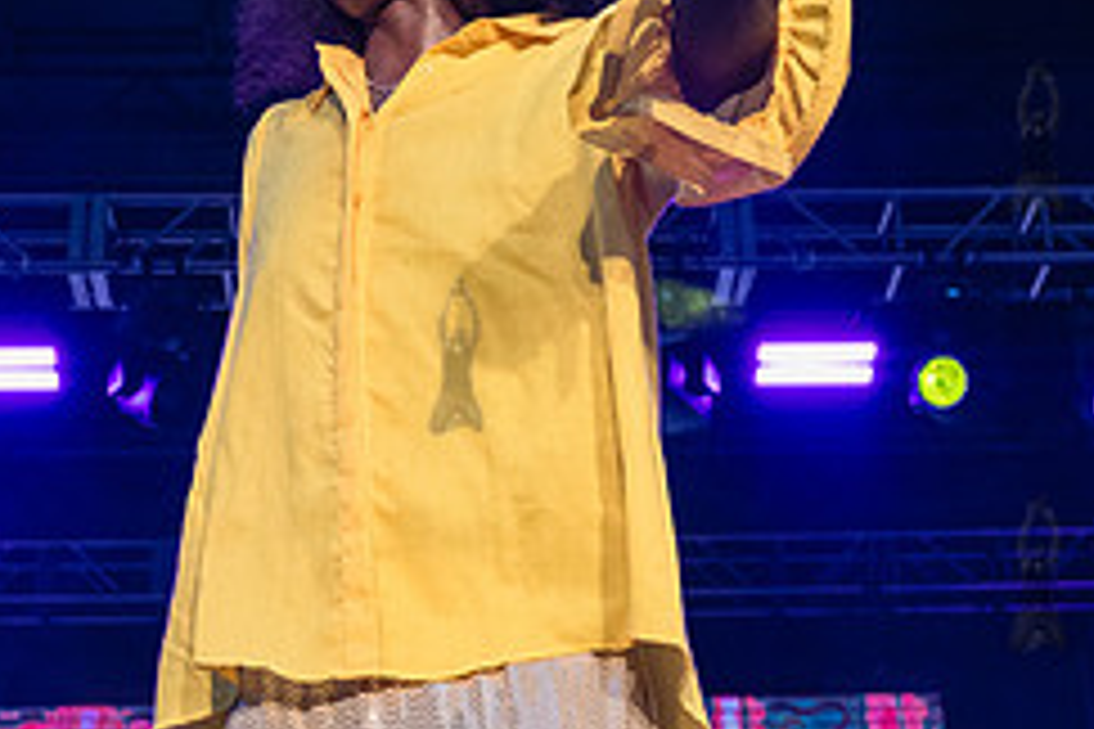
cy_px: 260
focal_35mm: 86
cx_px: 464
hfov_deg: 23.6
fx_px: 2613
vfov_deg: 15.9
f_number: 4
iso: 2000
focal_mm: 32
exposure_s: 1/500
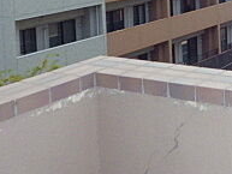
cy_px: -66
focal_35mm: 73
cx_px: 317
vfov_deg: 18.5
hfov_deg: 23.1
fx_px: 490
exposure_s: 1/200
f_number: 3.1
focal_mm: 4
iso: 100
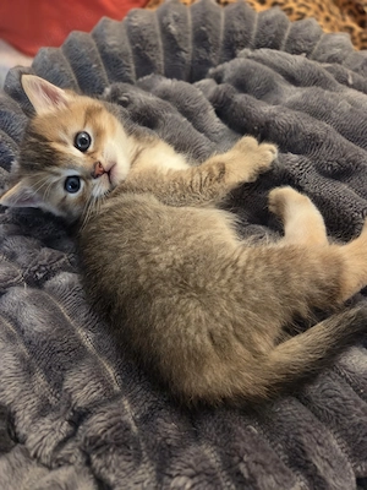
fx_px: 325
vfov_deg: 73.9
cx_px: 184
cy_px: 245
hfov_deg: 58.9
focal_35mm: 23
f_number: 1.8
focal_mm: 5.4
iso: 1250
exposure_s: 1/100
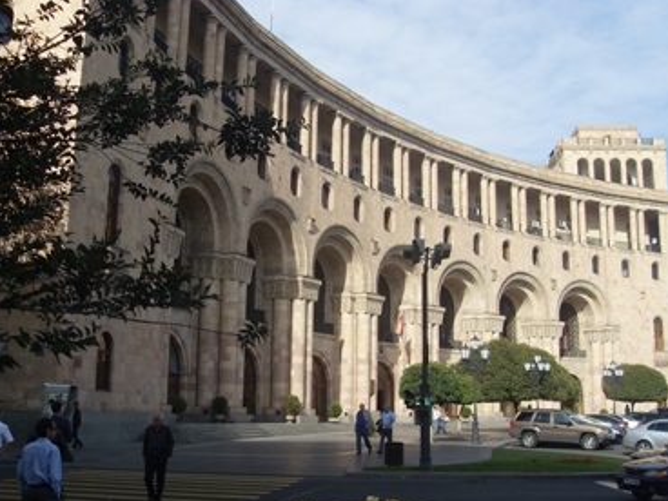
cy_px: 258
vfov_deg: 37.7
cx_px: 361
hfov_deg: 48.9
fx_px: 733
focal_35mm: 38
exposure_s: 1/250
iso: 80
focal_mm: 6.3
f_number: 7
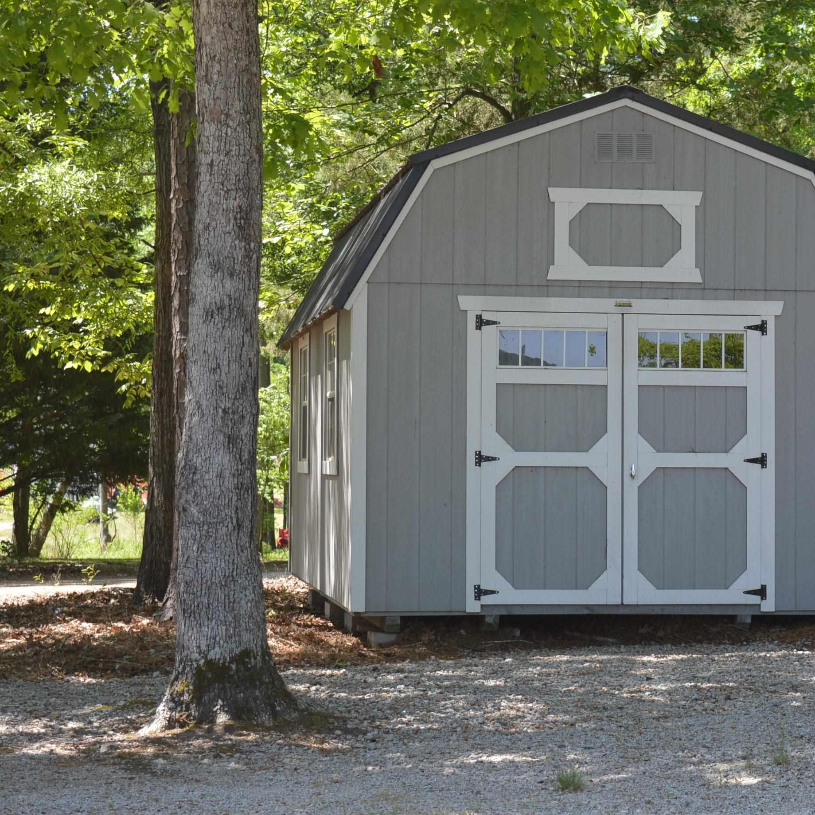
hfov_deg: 17.3
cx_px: 573
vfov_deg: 17.4
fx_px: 2664
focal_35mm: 100
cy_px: 385
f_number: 5.6
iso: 110
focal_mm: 48
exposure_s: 1/125
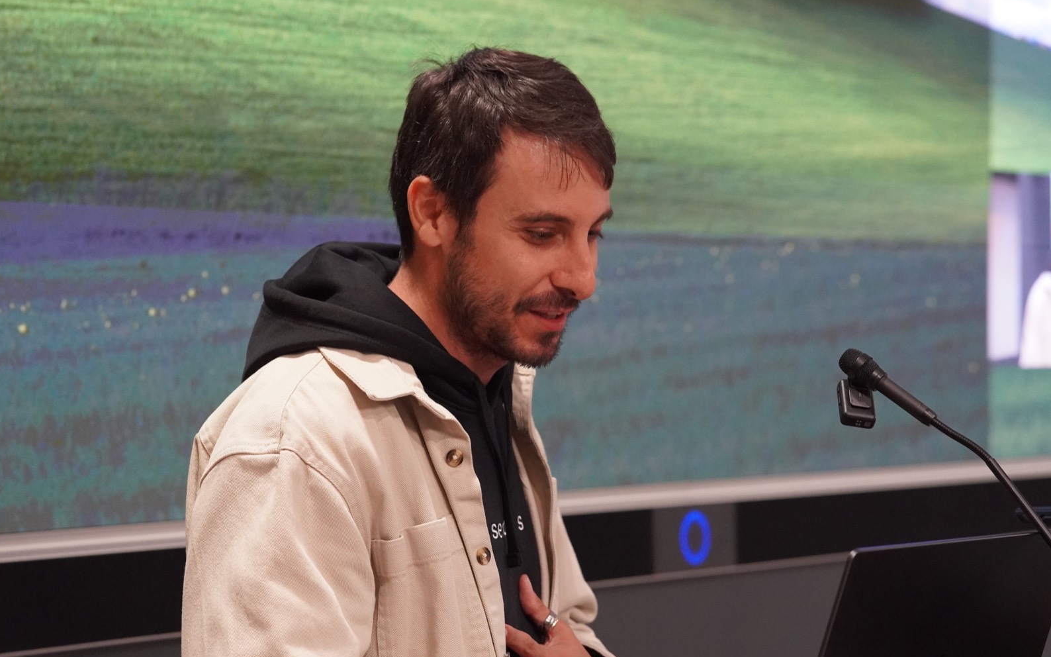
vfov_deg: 11.3
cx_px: 524
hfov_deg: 18.1
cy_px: 346
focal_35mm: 116
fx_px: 3308
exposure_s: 1/160
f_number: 4
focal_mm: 75
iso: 5000
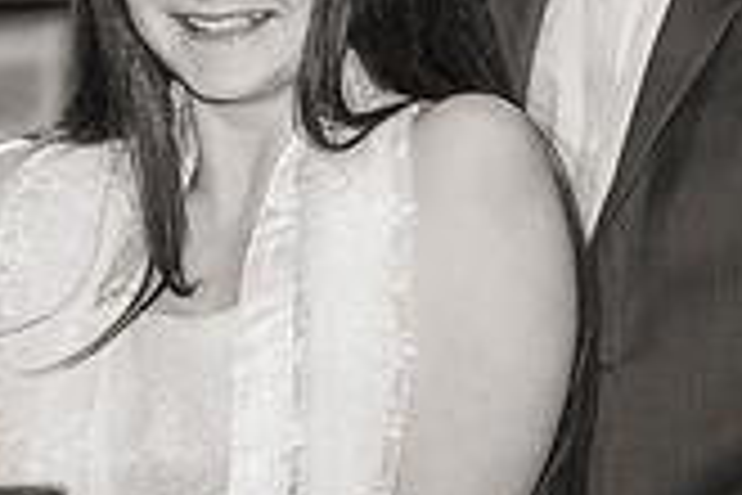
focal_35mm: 598
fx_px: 12324
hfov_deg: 3.4
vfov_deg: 2.3
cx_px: -76
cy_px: -88
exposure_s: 1/125
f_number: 3.2
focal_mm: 170
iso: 800
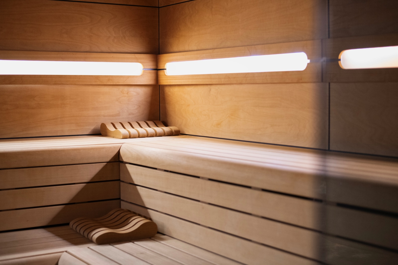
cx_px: 199
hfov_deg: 39.6
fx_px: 553
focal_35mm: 50
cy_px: 132
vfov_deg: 27.0
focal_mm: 50
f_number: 2.5
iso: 2500
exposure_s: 1/15
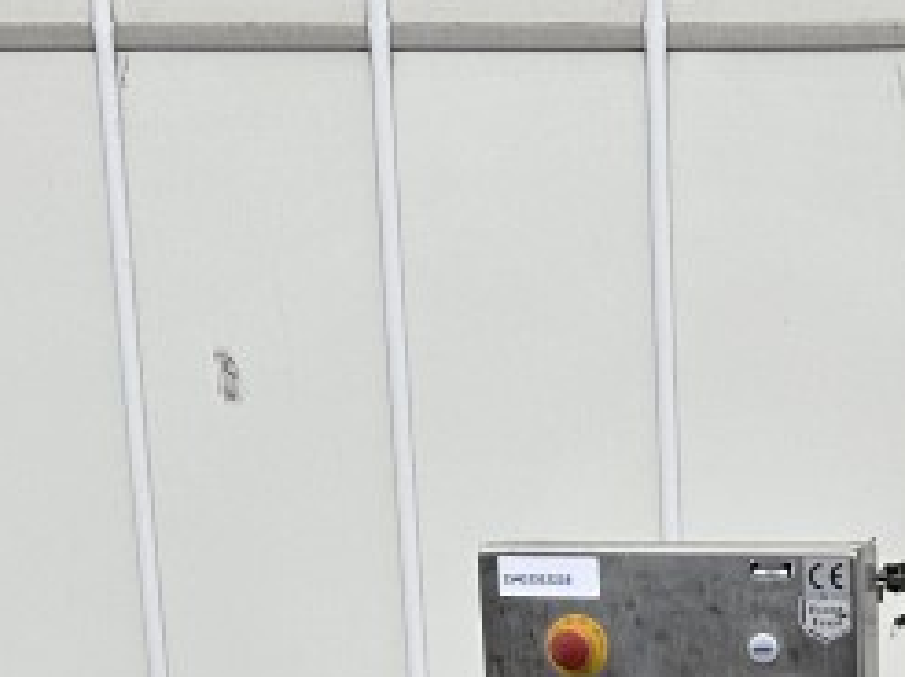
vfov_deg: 13.1
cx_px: 960
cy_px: 1288
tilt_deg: -15.7
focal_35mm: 100
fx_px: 2612
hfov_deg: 19.0
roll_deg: +0.0
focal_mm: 6.86
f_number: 1.78
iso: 80
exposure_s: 1/718
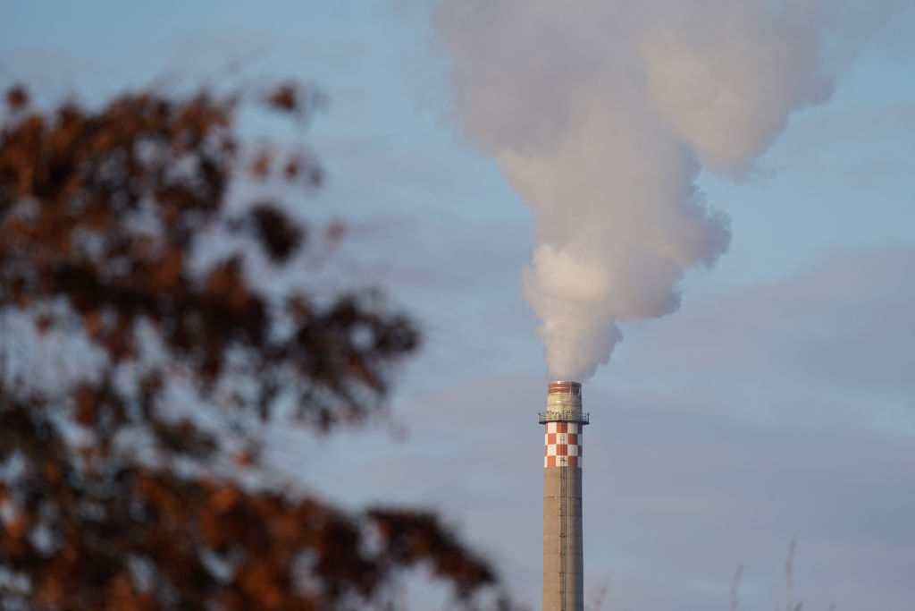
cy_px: 306
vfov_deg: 3.1
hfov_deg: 4.7
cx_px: 458
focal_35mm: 437
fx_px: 11108
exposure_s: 1/400
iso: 125
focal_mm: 437
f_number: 6.3
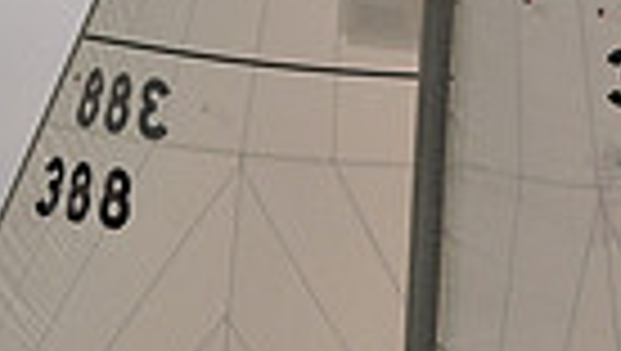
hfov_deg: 5.7
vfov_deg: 3.2
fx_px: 6248
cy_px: 839
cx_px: 356
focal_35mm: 379
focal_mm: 86
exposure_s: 1/500
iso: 400
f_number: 5
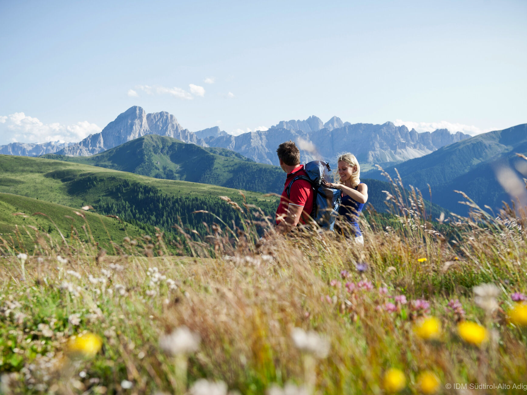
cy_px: 194
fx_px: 807
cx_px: 265
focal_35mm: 53
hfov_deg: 36.2
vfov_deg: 27.5
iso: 200
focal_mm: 48
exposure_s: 1/320
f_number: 5.6
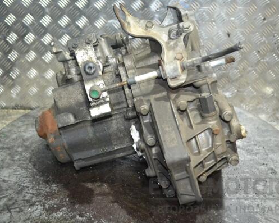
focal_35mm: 51
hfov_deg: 36.7
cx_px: 139
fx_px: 421
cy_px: 111
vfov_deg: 29.7
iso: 2800
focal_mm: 30
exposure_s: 1/60
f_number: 4.5
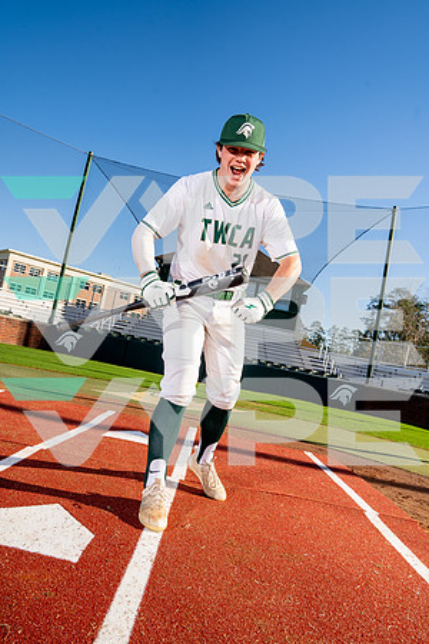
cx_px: 214
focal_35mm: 24
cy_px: 322
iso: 100
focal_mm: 24
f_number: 7.1
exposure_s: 1/250
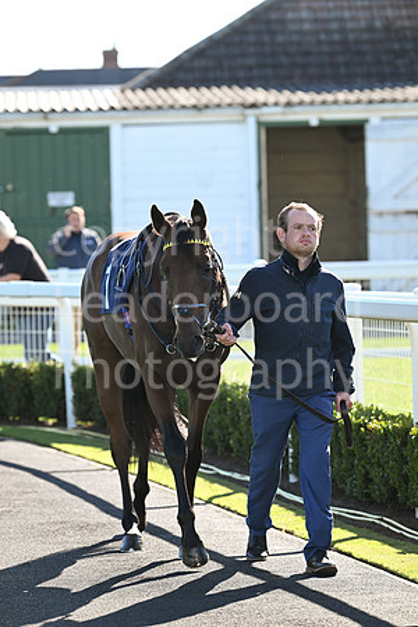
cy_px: 314
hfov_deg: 6.9
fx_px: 3483
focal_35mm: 200
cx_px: 209
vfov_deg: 10.3
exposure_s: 1/800
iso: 400
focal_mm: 200
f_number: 5
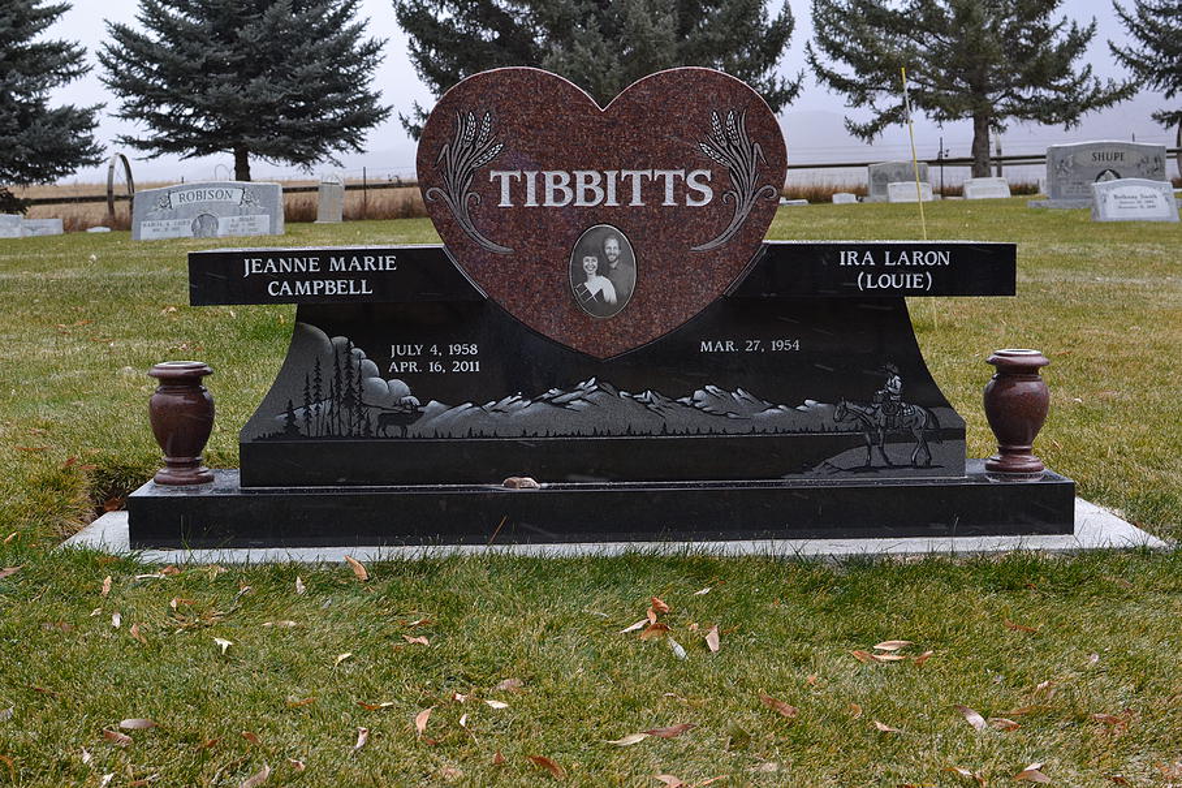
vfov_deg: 25.7
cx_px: 591
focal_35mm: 52
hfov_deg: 37.9
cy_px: 394
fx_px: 1723
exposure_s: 1/125
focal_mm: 35
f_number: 5.6
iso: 160
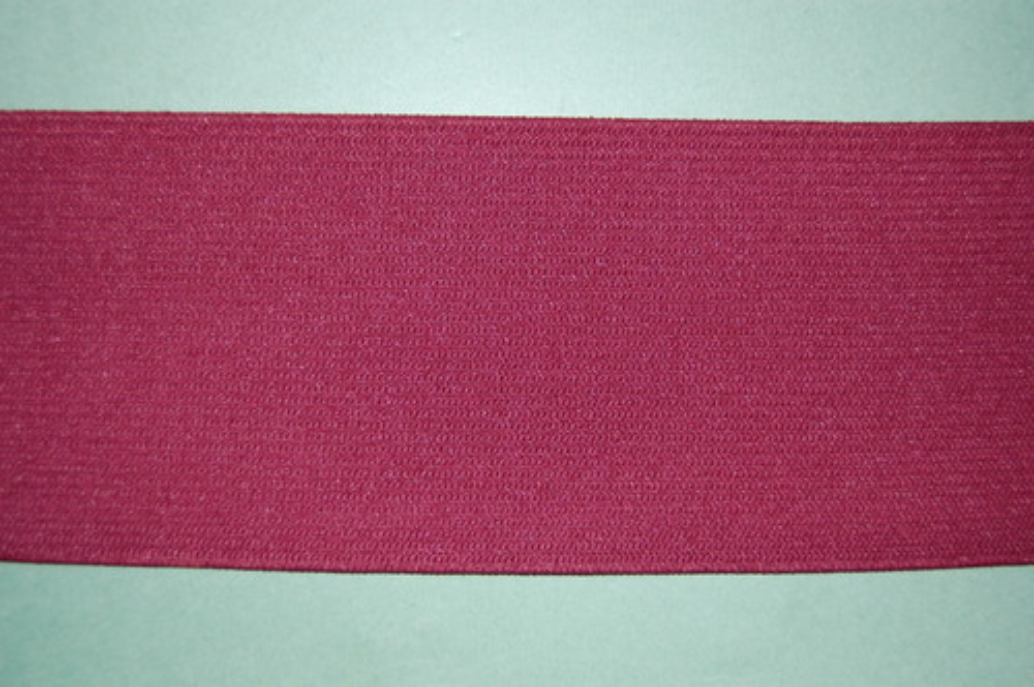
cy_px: 344
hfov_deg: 49.6
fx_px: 1119
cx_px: 517
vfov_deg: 34.1
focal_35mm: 39
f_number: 4.2
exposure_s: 1/60
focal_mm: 26
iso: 200
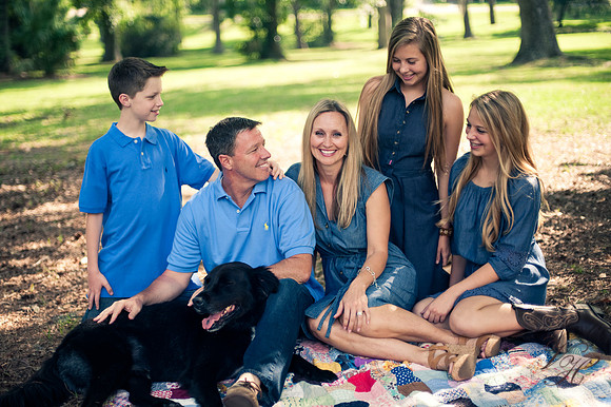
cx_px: 306
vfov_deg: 27.0
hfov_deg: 39.6
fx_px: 848
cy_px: 204
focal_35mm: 50
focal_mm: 50
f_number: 1.8
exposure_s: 1/1000
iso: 200
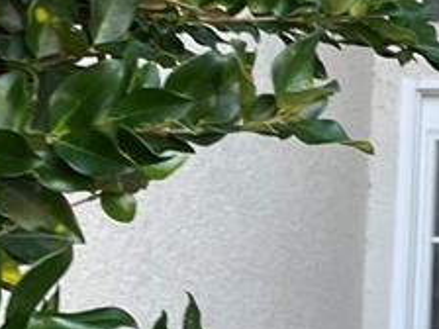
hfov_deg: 13.6
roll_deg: -0.3
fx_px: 1763
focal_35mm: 139
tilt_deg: +12.1
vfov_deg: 10.5
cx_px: 608
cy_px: -82
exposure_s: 1/121
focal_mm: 5.1
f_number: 1.6
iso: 64
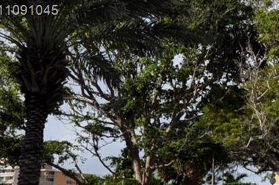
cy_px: 11
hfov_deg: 15.8
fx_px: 844
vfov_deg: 12.4
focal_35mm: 109
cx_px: 511
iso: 200
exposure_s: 1/400
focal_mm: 18
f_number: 10
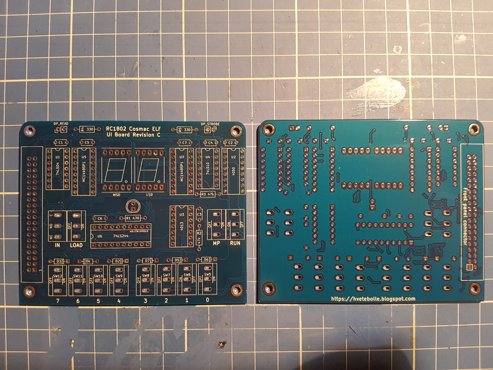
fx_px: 370
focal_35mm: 26
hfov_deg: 67.3
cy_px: 185
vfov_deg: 53.1
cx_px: 246
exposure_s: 1/20
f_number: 1.7
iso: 200
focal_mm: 4.2
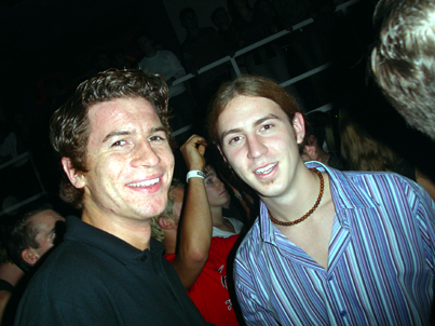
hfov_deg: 49.0
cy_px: 163
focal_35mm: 38
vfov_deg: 37.7
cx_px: 218
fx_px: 477
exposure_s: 1/30
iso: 100
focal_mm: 7.8
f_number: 2.8
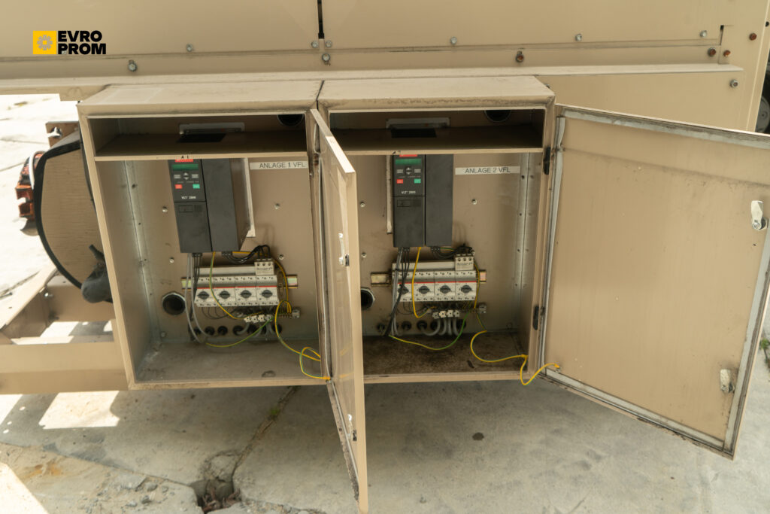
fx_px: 706
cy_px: 257
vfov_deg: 40.0
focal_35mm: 33
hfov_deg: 57.2
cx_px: 385
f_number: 6.3
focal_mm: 33
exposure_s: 1/160
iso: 250
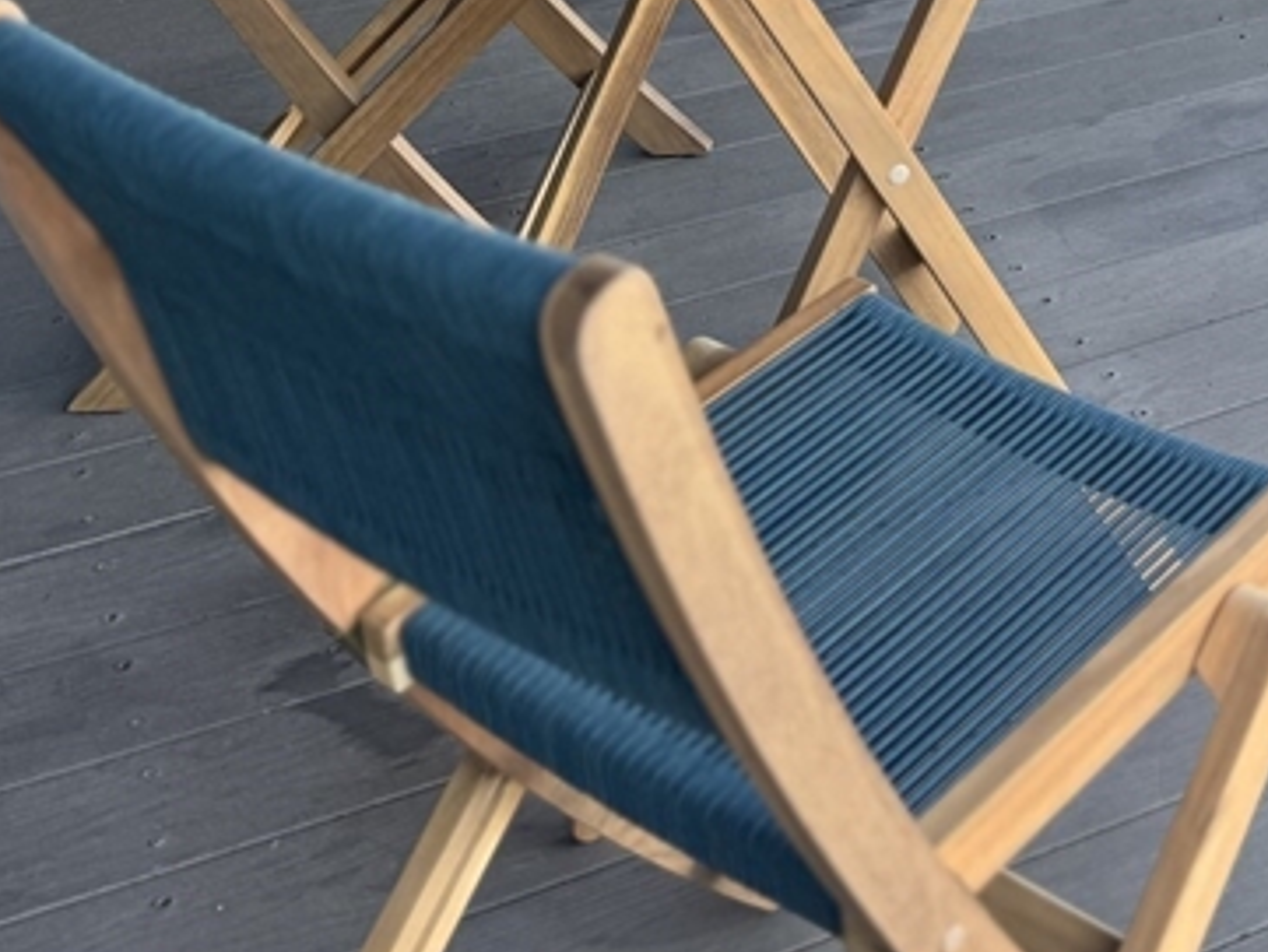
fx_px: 2492
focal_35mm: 68
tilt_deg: -16.7
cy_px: -372
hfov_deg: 25.8
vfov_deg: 19.5
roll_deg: -1.0
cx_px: 1486
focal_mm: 6.76
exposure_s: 1/715
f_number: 1.78
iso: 80
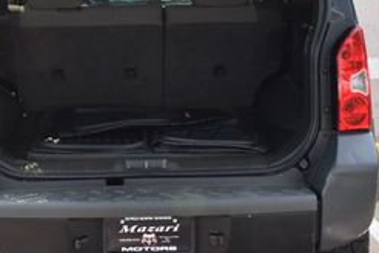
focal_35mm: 78
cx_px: 134
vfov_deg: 17.3
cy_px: 40
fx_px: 821
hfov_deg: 25.9
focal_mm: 20
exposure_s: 1/160
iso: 400
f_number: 9
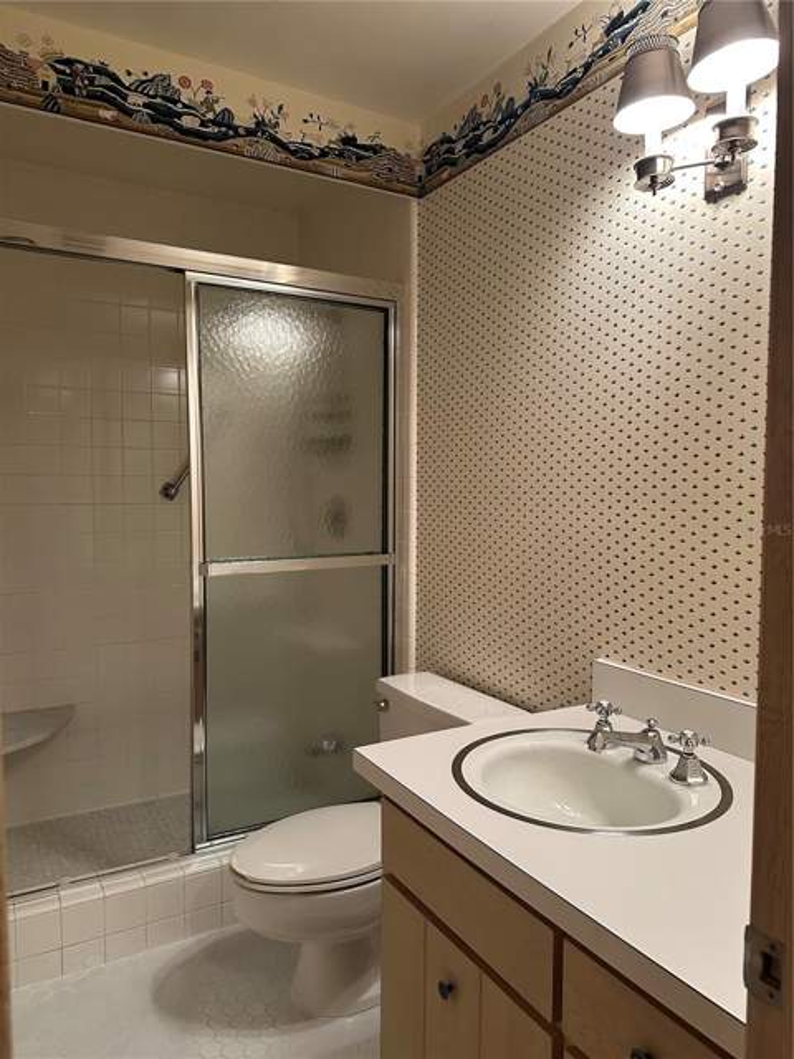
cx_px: 397
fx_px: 734
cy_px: 530
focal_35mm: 24
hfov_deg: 56.8
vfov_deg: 71.6
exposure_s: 1/60
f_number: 1.78
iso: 400
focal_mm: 6.86
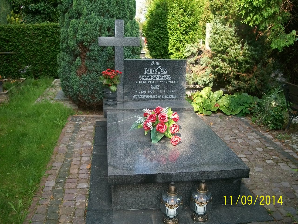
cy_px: 112
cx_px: 149
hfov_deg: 51.4
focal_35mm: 36
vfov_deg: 39.7
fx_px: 310
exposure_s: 1/320
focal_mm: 6
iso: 80
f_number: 2.7
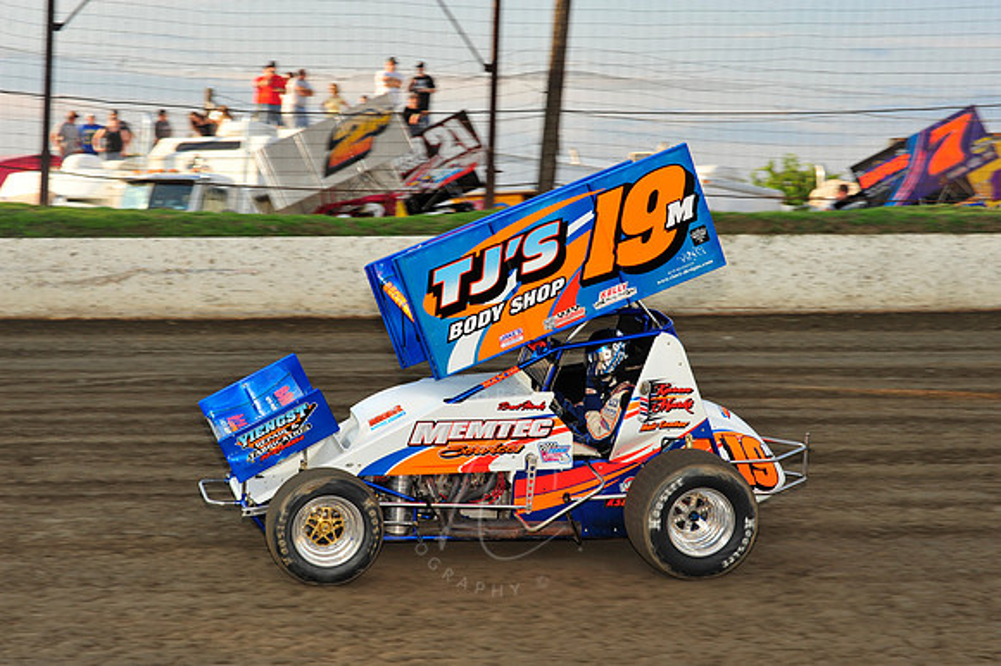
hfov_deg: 22.2
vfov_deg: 14.8
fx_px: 2557
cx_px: 500
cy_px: 333
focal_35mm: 92
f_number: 9
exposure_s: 1/250
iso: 400
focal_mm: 92
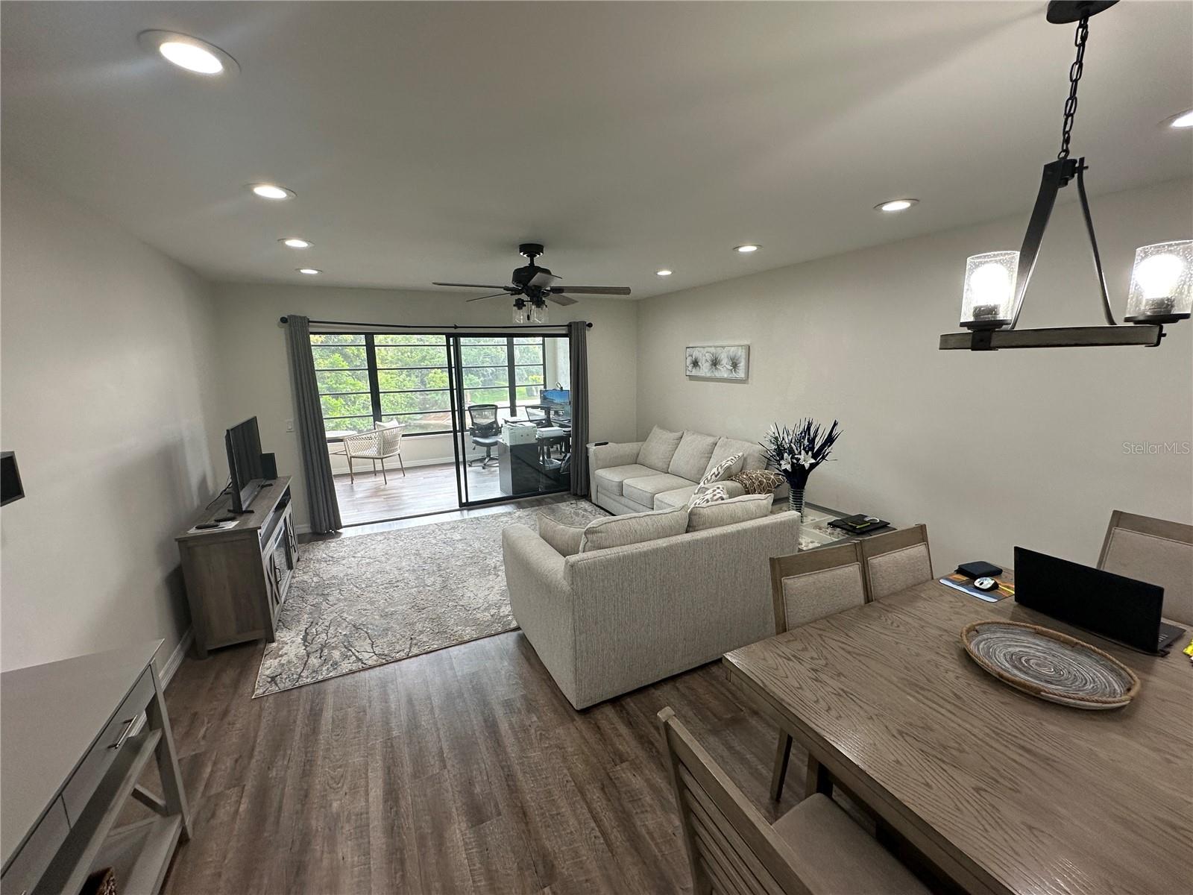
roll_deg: +0.8
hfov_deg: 102.1
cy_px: 448
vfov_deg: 85.7
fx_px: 482
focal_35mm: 14
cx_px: 596
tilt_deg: -9.5
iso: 125
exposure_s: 1/120
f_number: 2.2
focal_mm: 2.22
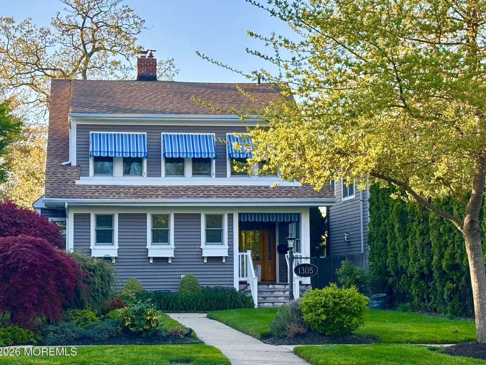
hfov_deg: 34.9
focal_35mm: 55
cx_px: 245
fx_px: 772
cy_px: 176
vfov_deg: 26.6
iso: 32
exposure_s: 1/559
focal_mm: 5.96
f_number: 1.6
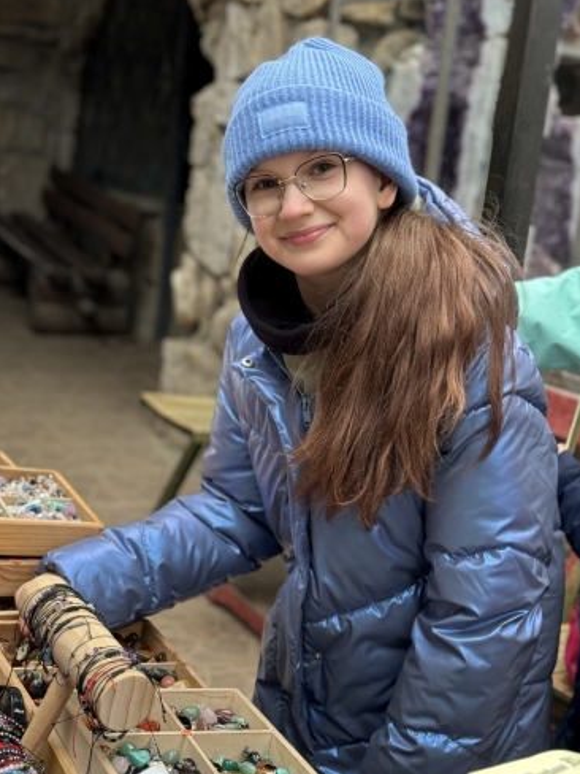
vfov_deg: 32.7
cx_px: 303
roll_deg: -7.2
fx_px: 1318
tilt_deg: -10.5
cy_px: 412
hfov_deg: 24.8
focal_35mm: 59
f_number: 1.78
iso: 125
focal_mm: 6.86
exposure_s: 1/60
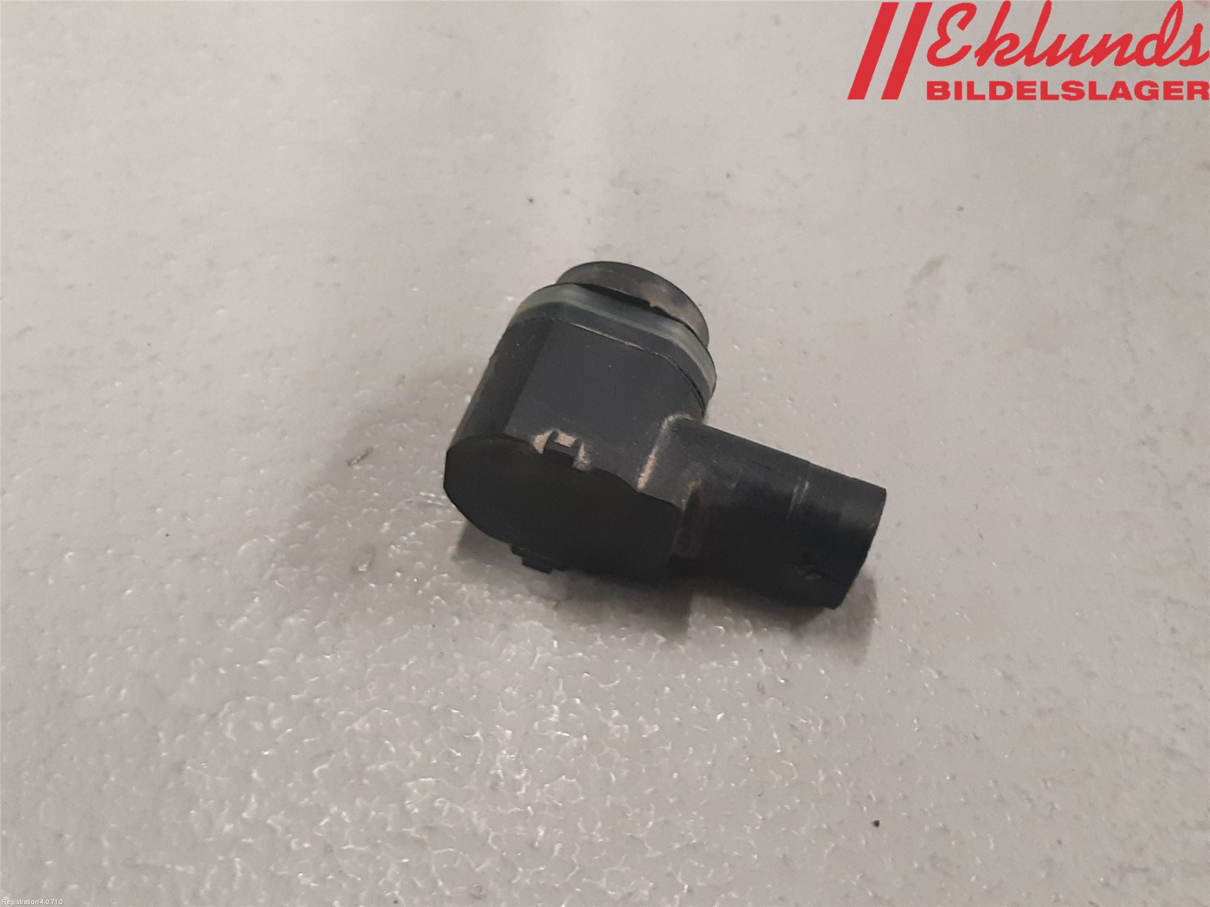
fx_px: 909
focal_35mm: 26
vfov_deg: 53.1
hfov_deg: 67.3
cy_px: 454
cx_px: 605
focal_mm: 3.93
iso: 250
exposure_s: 1/50
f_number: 1.7
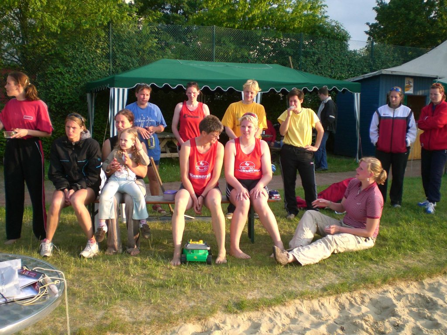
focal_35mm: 38
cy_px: 168
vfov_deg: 37.7
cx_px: 224
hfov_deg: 49.0
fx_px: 491
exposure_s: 1/200
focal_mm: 6.3
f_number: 3.1
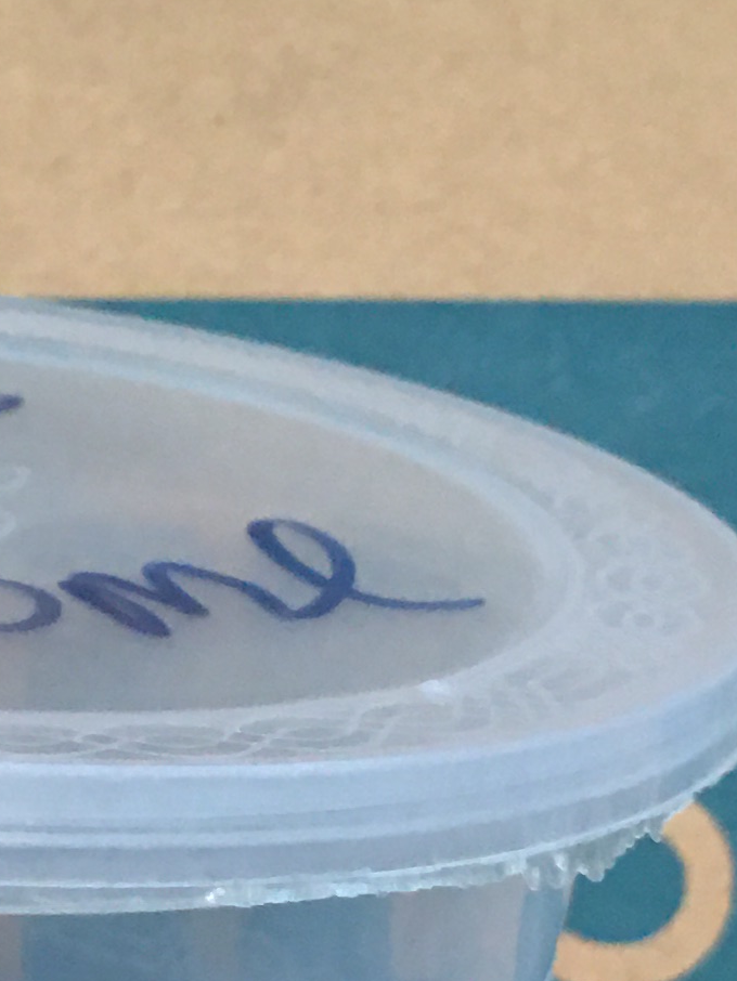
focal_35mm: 129
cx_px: -146
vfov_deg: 15.3
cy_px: 562
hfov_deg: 11.3
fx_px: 3660
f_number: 2.2
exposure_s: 1/17
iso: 100
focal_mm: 4.15
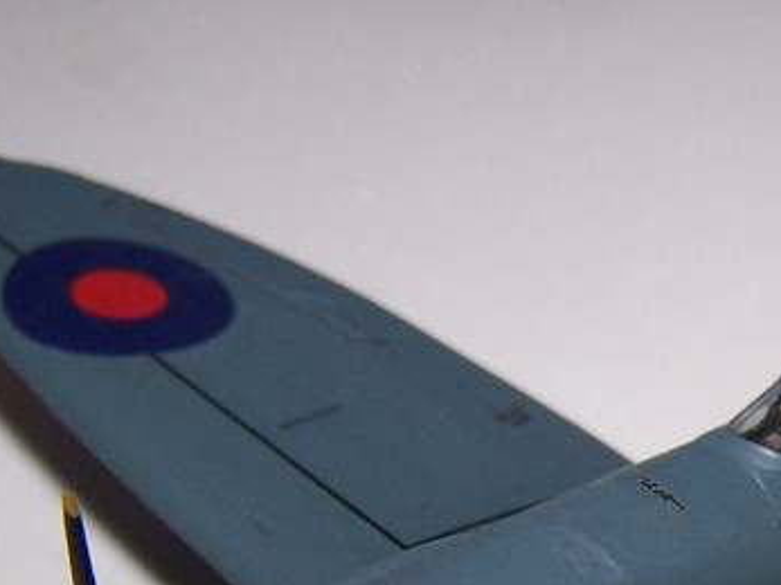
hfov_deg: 16.4
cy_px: 713
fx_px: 2639
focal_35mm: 117
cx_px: 829
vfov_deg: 12.3
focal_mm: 6.3
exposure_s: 1/60
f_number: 2.8
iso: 80
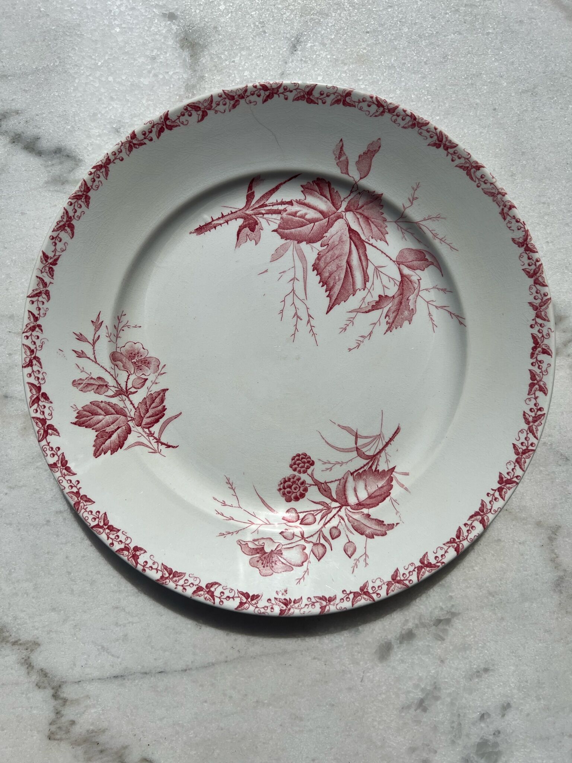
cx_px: 286
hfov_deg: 53.0
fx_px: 573
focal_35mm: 26
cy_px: 382
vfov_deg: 67.3
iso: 40
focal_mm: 5.7
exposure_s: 1/19231
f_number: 1.5
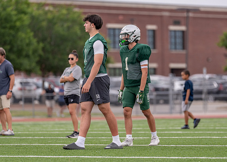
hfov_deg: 6.7
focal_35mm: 302
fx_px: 1948
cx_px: 126
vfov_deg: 4.8
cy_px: 75
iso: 250
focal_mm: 200
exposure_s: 1/2500
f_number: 2.8
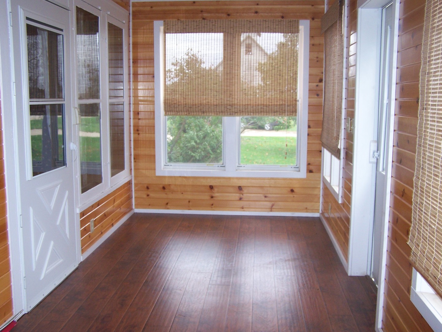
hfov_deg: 49.0
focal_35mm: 38
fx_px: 485
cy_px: 166
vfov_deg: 37.7
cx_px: 221
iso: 140
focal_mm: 6.3
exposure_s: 1/60
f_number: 2.8
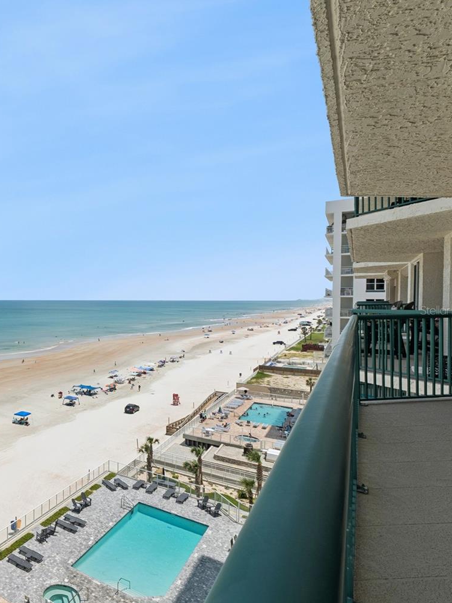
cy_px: 310
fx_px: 401
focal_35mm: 23
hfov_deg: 47.9
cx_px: -7
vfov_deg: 73.9
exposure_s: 1/160
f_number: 11
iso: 50
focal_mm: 10
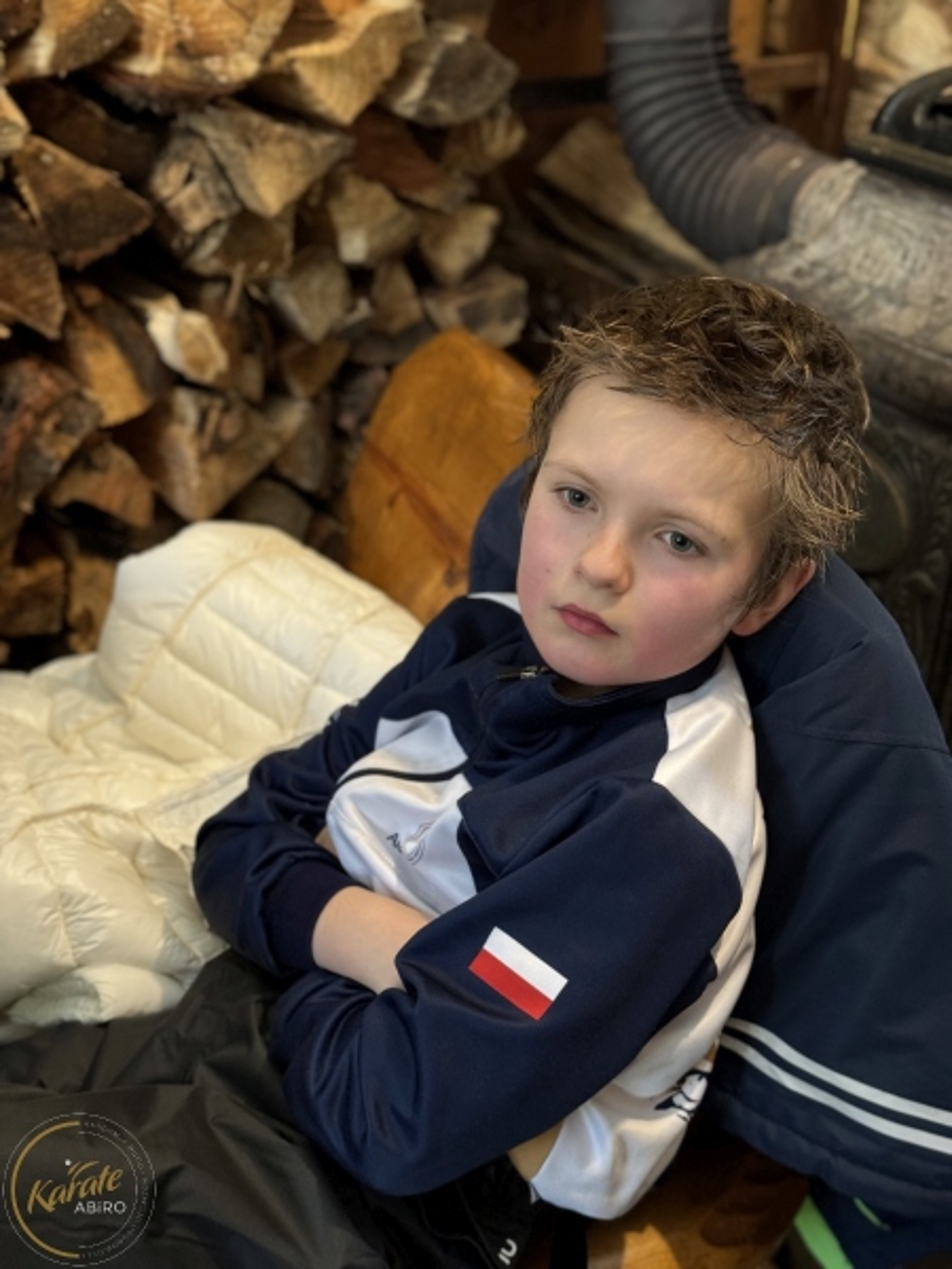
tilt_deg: -27.4
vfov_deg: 39.7
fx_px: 1760
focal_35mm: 48
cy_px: 634
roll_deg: -1.6
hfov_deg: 30.3
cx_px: 476
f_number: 1.78
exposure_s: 1/40
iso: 400
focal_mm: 6.86
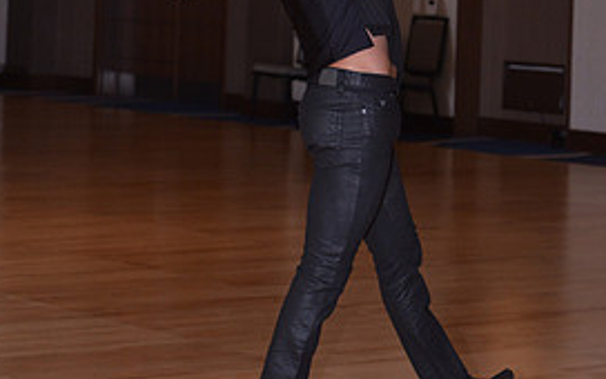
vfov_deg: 8.4
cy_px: -185
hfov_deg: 13.8
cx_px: 311
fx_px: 2510
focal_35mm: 152
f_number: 5
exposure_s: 1/250
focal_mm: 70
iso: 1600
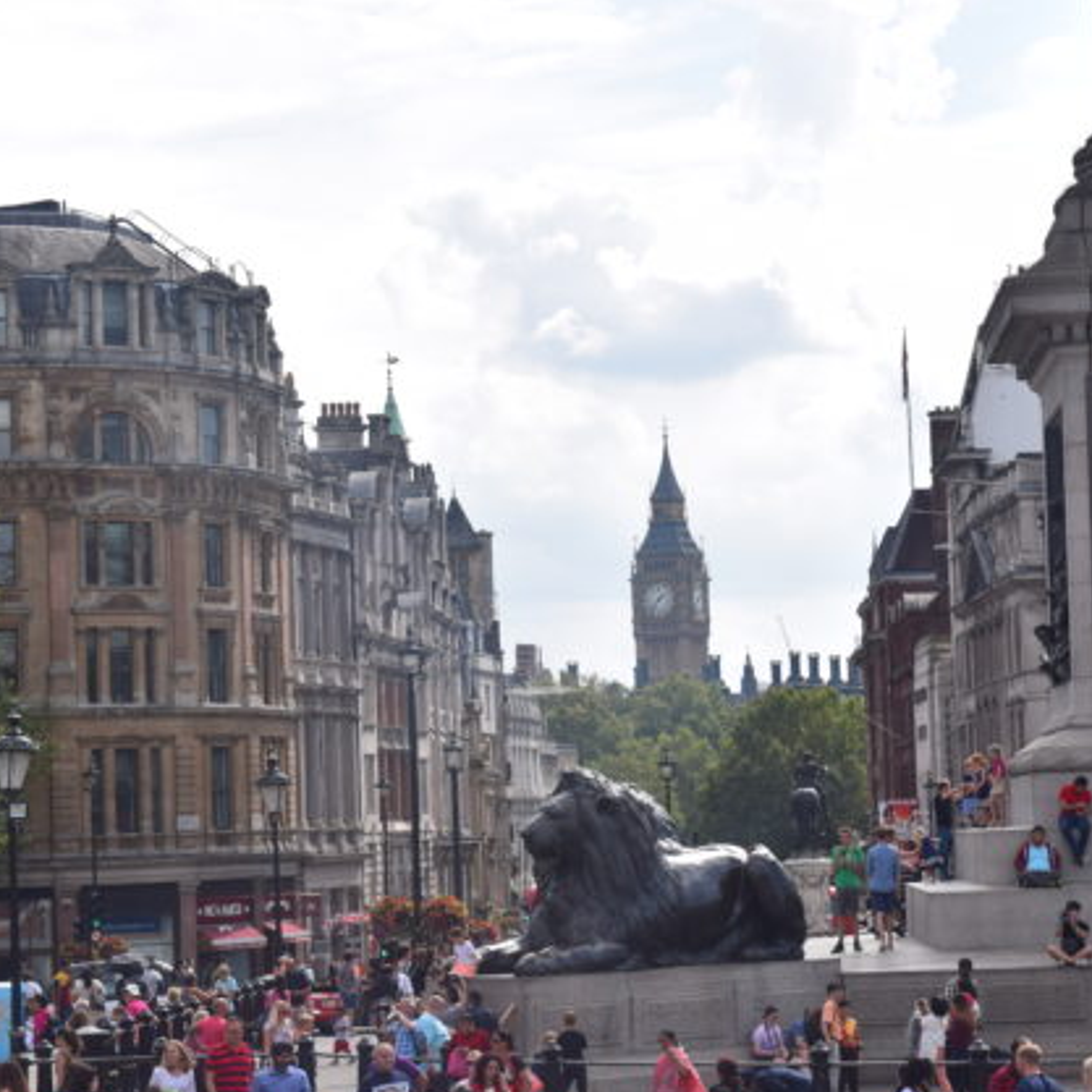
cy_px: 606
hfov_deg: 14.8
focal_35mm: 118
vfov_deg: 14.8
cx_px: 610
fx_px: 4201
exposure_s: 1/500
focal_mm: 55
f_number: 11
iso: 250
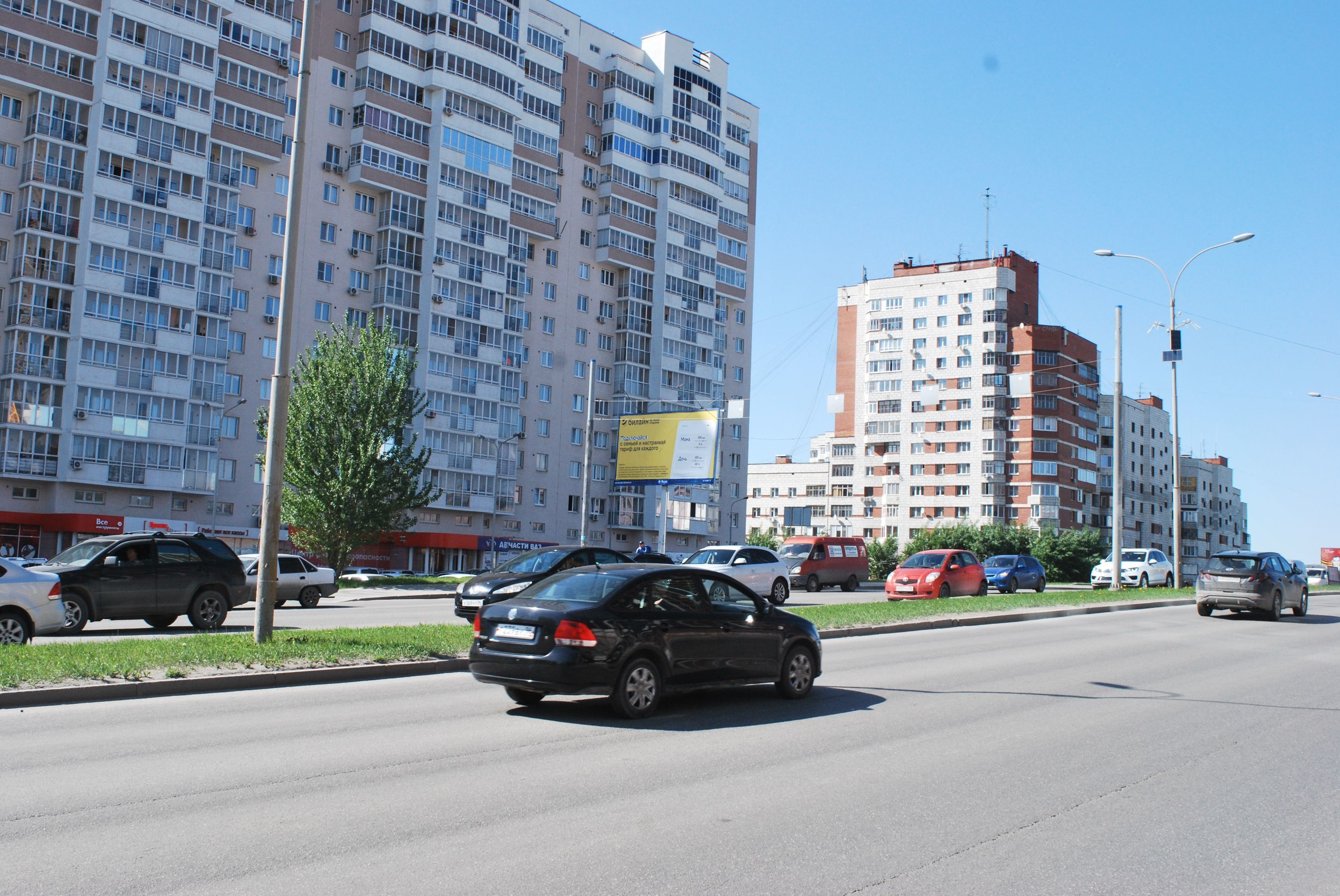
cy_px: 448
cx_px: 670
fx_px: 1342
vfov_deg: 37.0
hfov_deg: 53.1
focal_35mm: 36
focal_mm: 24
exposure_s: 1/400
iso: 400
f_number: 10
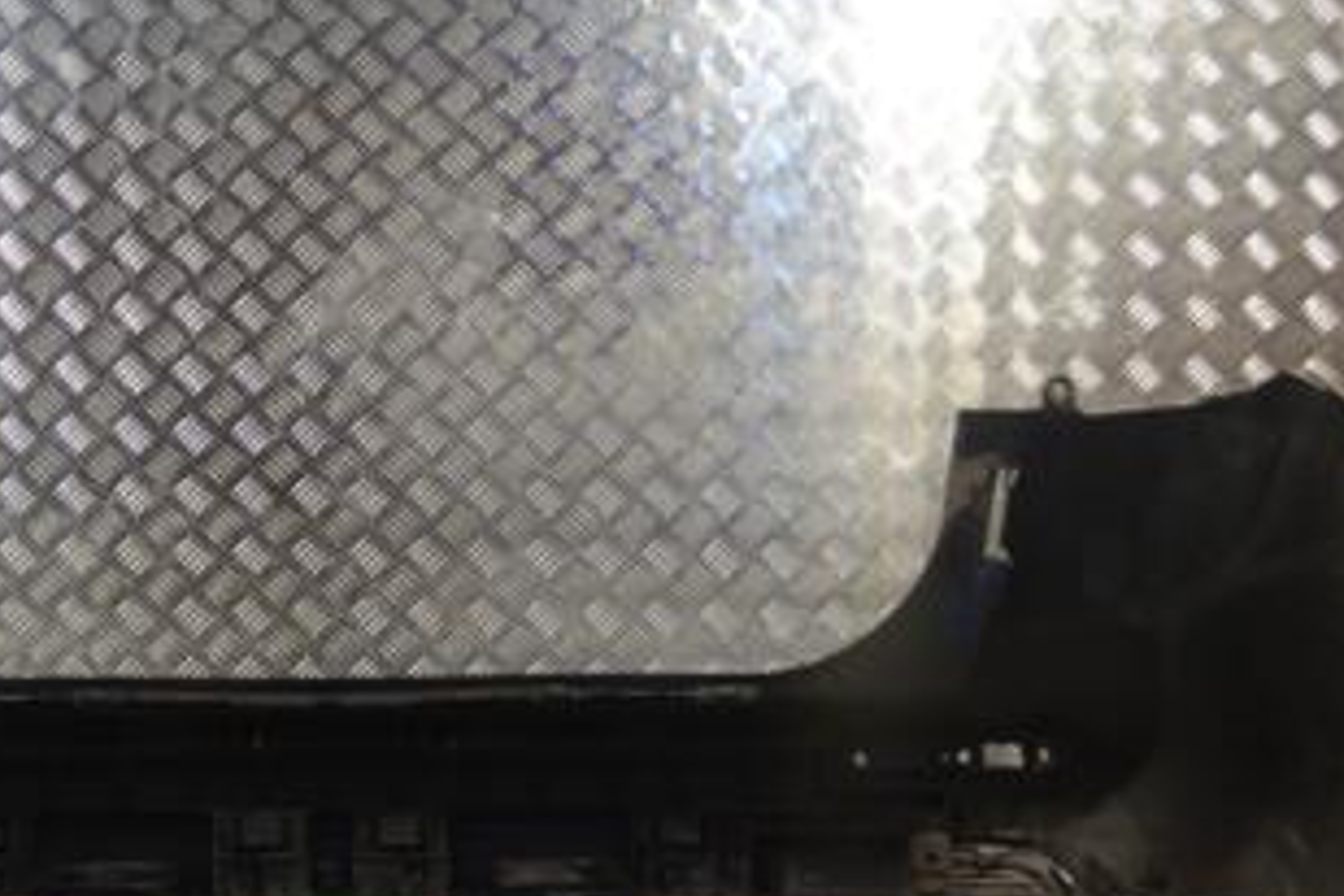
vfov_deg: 19.4
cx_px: 335
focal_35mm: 70
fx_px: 2613
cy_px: 574
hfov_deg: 28.4
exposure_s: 1/30
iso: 100
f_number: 4
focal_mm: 24
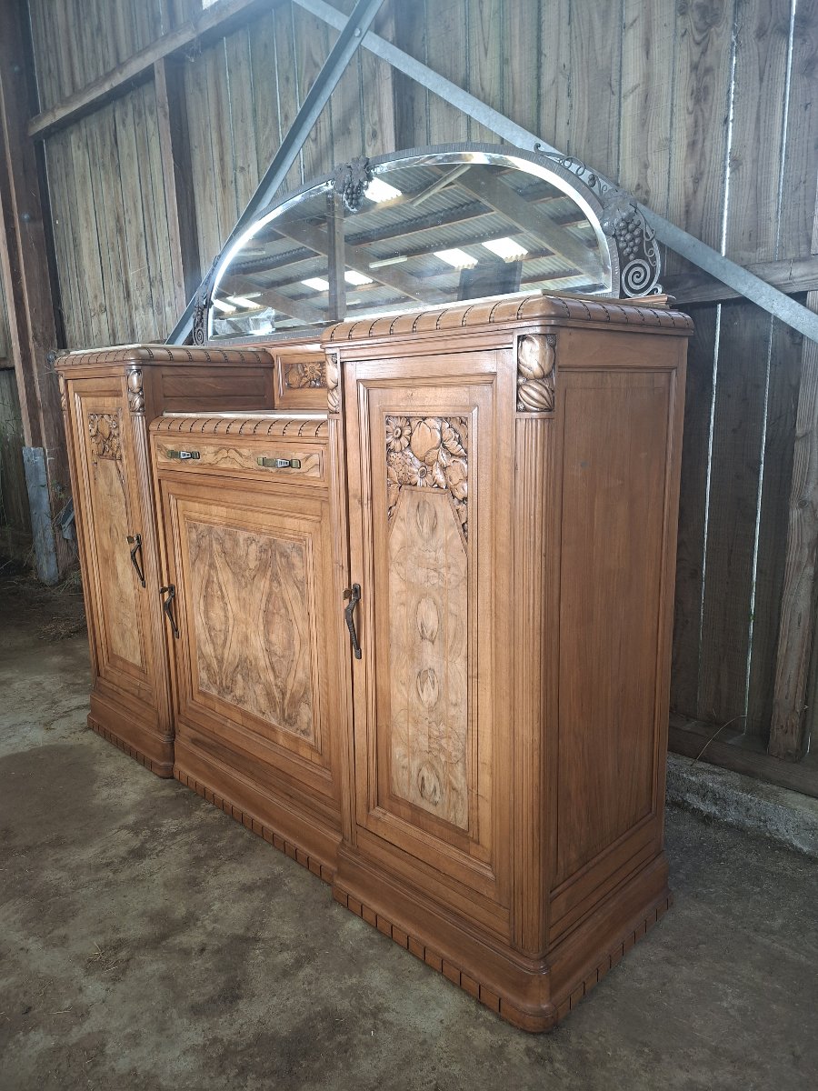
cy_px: 546
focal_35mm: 23
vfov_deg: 73.9
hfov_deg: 58.9
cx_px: 409
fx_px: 725
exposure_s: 1/50
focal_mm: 5.54
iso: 200
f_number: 1.8
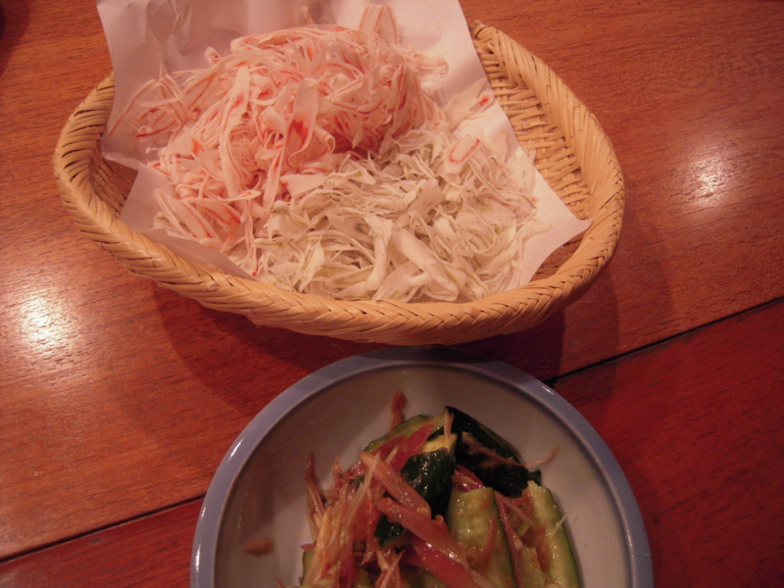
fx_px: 634
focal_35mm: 28
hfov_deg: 63.4
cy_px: 294
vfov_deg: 49.7
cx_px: 392
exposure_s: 1/30
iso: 400
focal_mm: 5
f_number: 2.7
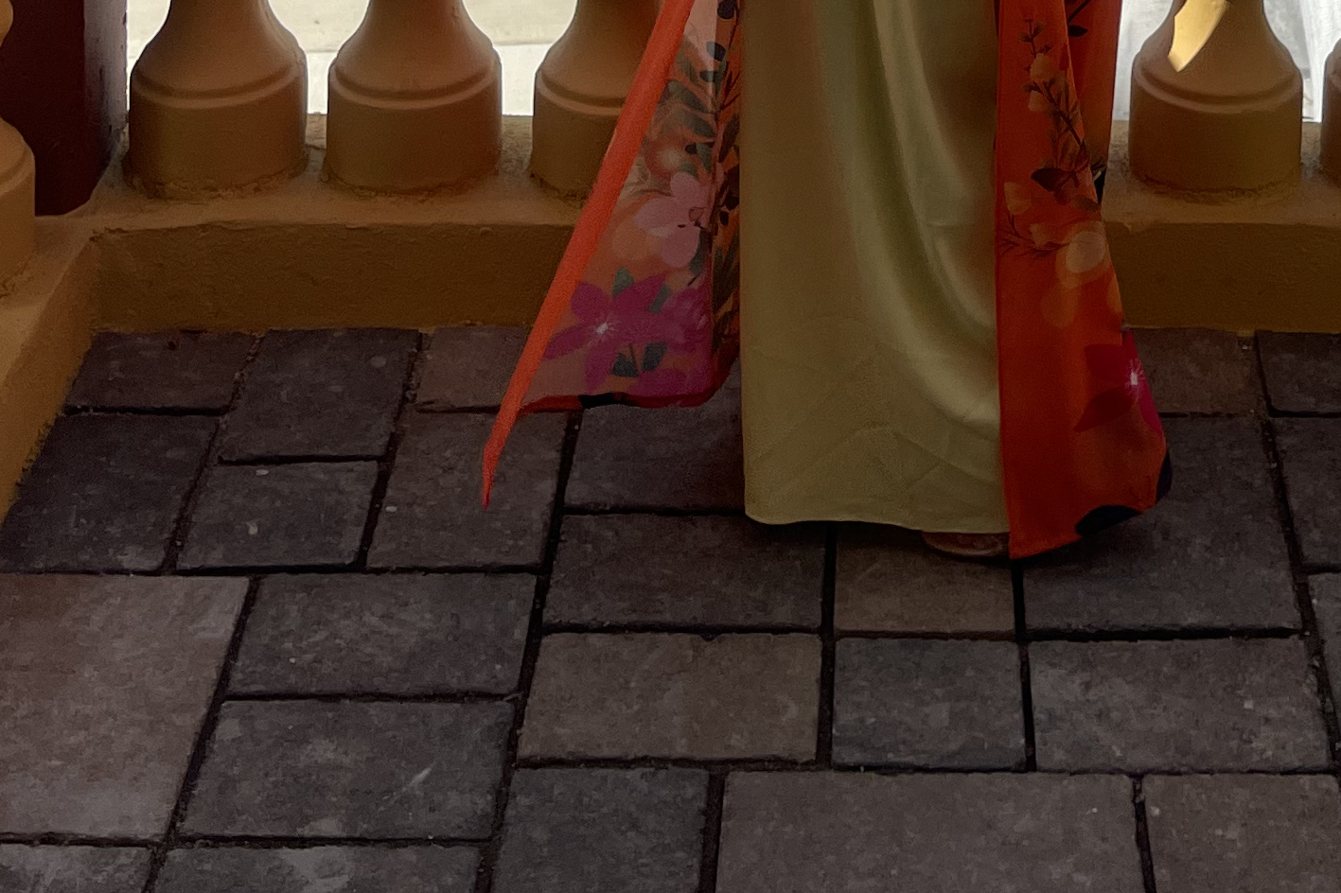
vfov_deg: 15.4
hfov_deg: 27.1
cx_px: 974
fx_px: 2756
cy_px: -805
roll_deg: -1.3
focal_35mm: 74
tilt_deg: -7.4
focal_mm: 5.1
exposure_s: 1/4902
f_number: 1.6
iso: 32
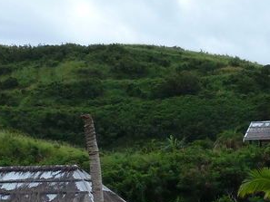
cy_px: 207
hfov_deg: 17.7
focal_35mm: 101
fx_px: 788
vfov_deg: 14.4
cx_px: 387
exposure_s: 1/500
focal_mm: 4.1
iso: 80
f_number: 4.5
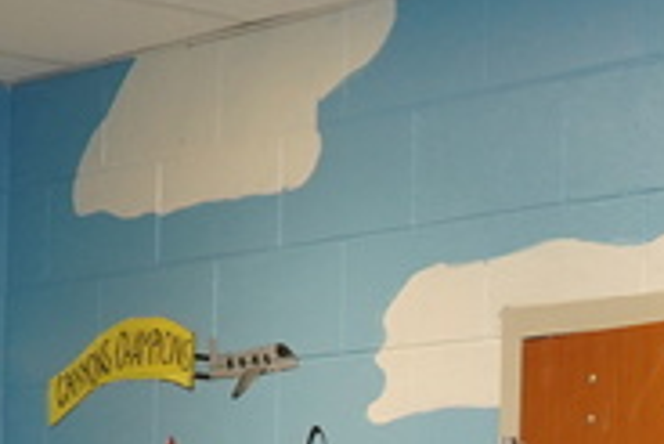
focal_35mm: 156
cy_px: 792
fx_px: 2880
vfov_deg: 8.5
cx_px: 1032
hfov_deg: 12.4
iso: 1600
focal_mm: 28
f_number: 3.5
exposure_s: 1/160
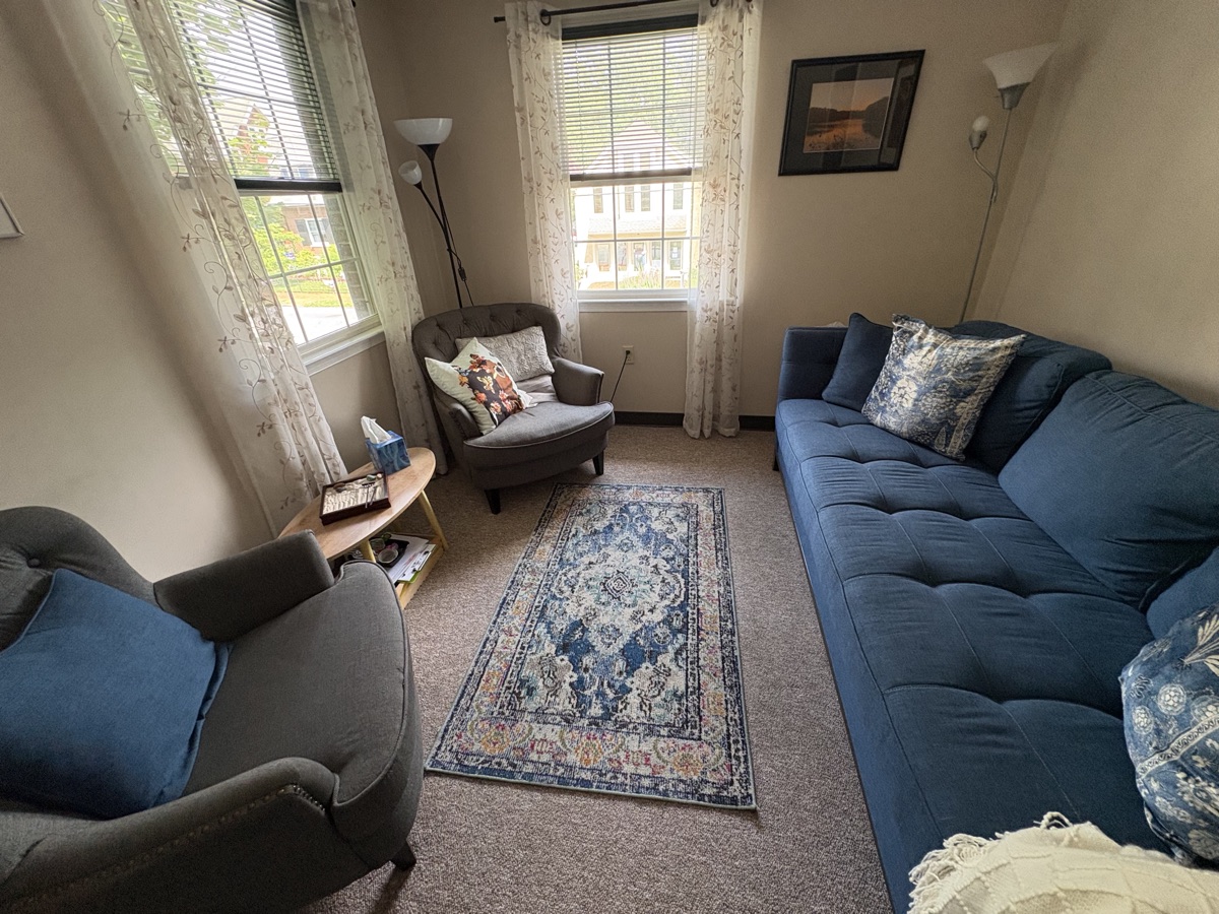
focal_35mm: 14
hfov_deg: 102.1
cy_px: 457
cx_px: 610
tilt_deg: -29.2
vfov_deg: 85.7
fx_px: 493
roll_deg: +4.1
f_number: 2.2
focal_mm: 2.22
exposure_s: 1/60
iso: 320
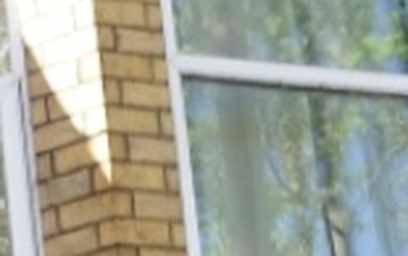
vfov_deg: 6.5
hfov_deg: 10.9
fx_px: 2058
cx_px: -216
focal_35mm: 185
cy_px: 772
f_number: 3.5
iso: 80
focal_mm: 4.1
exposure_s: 1/200
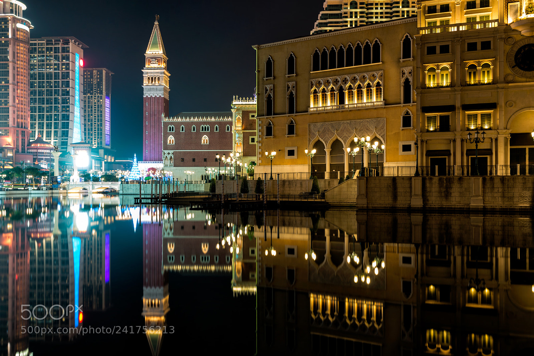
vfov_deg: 37.9
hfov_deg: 54.4
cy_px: 178
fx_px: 519
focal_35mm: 35
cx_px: 267
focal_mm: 35
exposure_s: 20
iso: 50
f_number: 8
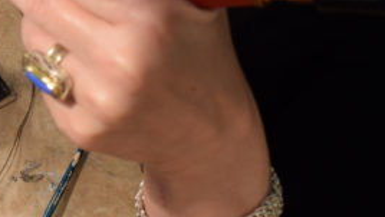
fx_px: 1103
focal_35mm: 108
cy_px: 41
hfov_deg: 18.8
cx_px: -68
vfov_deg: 11.2
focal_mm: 18
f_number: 4.5
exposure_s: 1/6
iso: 100
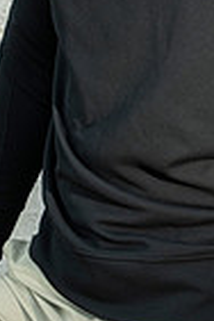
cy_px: -66
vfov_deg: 16.2
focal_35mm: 121
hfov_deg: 11.3
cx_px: 123
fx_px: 1079
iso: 320
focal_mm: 38
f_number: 5.6
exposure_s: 1/160
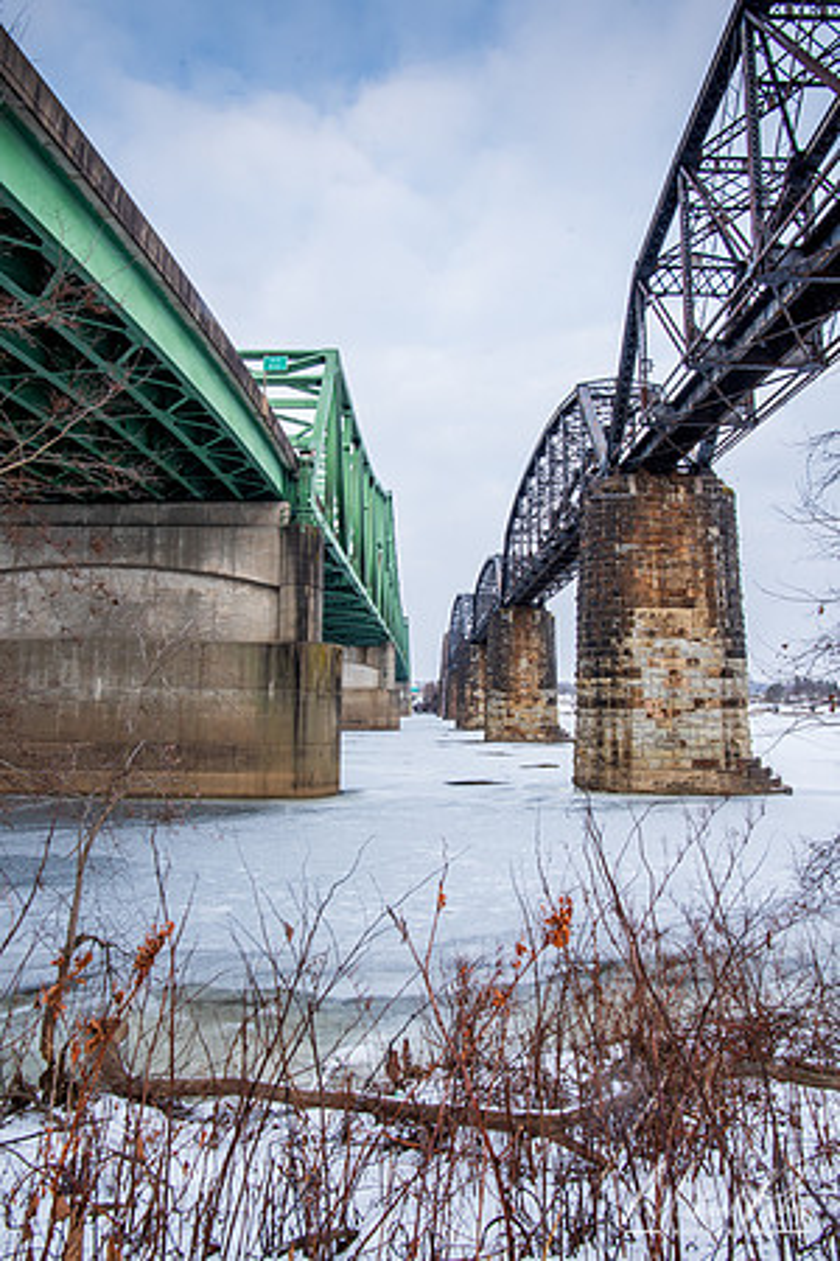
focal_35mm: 20
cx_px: 420
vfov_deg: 84.0
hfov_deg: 61.9
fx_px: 700
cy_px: 630
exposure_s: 1/15
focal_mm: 20
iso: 64
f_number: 13
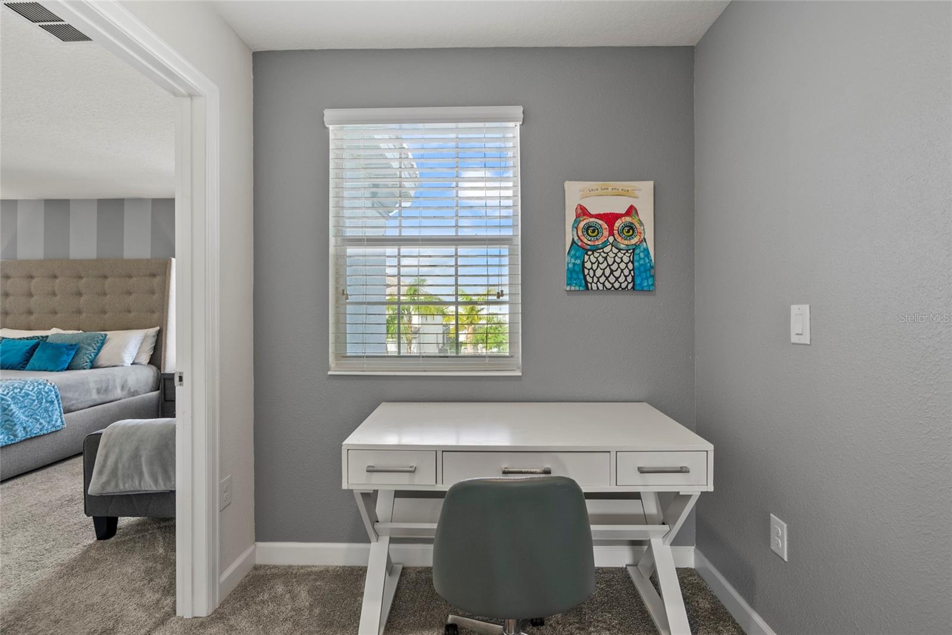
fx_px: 423
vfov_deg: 73.8
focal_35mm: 16
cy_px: 318
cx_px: 476
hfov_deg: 96.7
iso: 400
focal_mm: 16
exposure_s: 1/8
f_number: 8
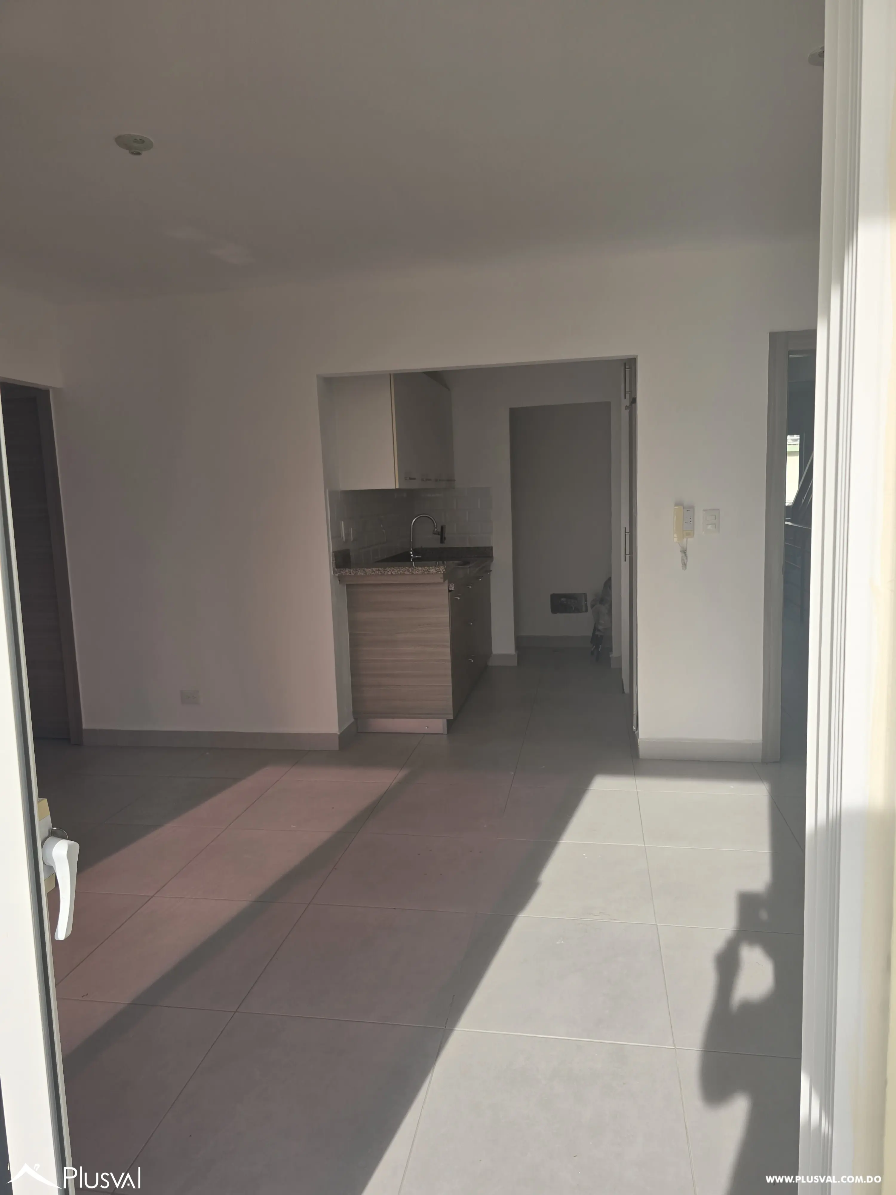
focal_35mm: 23
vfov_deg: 73.9
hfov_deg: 58.9
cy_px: 598
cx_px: 448
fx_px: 794
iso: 12
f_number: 1.7
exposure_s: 1/590
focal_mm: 6.3
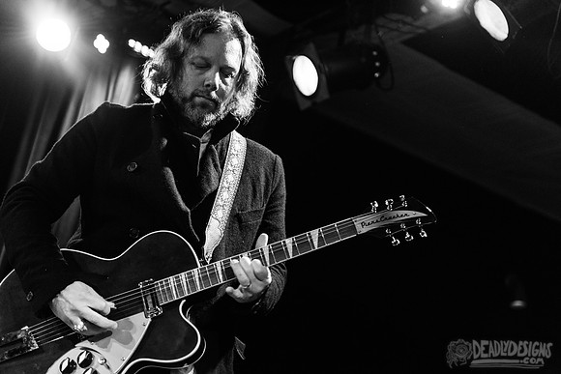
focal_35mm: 62
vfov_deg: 21.9
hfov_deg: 32.4
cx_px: 280
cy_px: 187
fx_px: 966
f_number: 3.2
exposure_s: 1/125
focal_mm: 62
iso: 2000
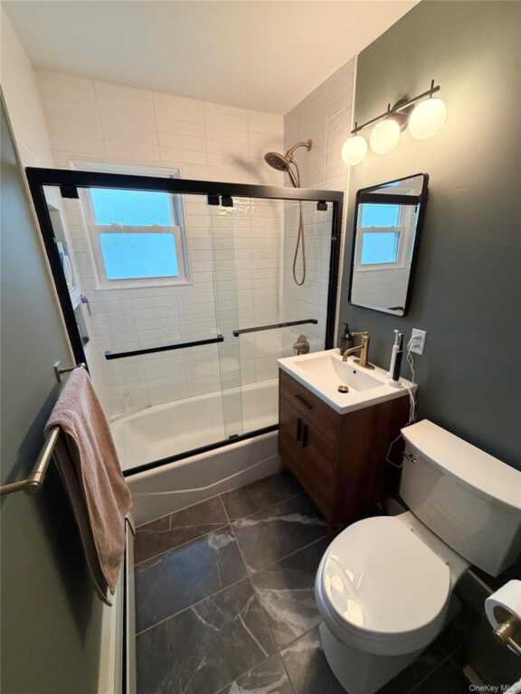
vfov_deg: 102.1
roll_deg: +1.1
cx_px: 260
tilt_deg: -19.7
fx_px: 281
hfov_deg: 85.7
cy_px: 347
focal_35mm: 14
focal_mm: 2.22
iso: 400
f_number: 2.2
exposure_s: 1/60
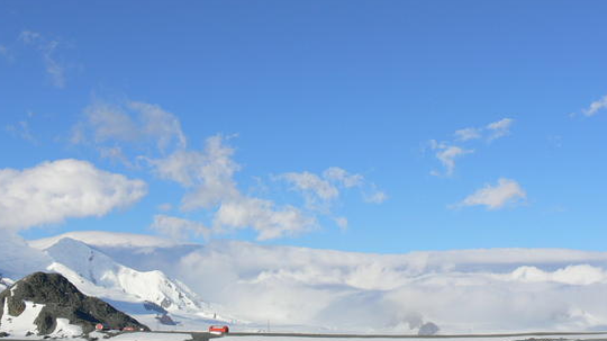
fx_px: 1013
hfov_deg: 33.2
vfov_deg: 19.1
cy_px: 153
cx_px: 365
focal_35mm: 63
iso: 80
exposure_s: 1/500
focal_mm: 8.2
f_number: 5.6
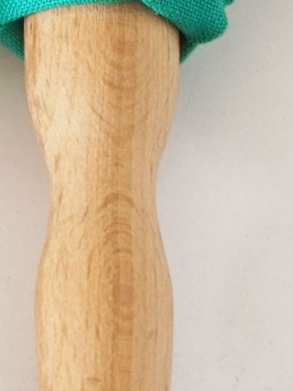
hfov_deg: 5.2
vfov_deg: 6.7
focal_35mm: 286
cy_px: -403
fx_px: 3228
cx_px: -153
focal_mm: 24
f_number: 4.5
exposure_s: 1/60
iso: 320
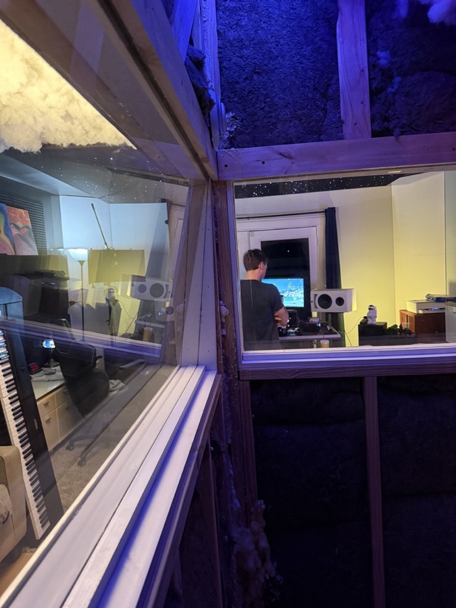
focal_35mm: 24
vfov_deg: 71.6
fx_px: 422
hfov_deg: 56.8
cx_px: 228
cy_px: 304
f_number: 1.78
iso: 800
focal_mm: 6.76
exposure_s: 1/40
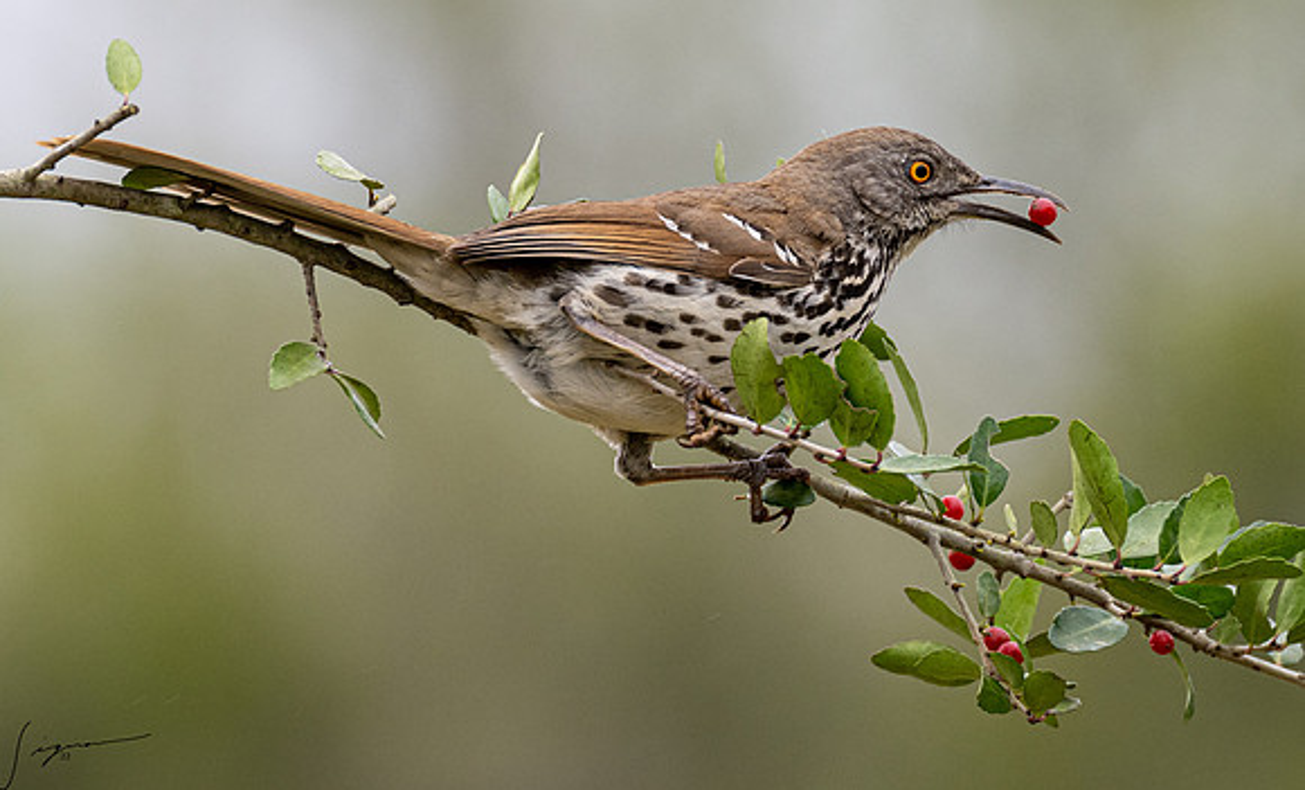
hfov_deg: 2.3
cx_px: 597
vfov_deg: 1.4
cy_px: 420
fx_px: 33059
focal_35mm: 938
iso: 360
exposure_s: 1/320
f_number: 6.3
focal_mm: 400
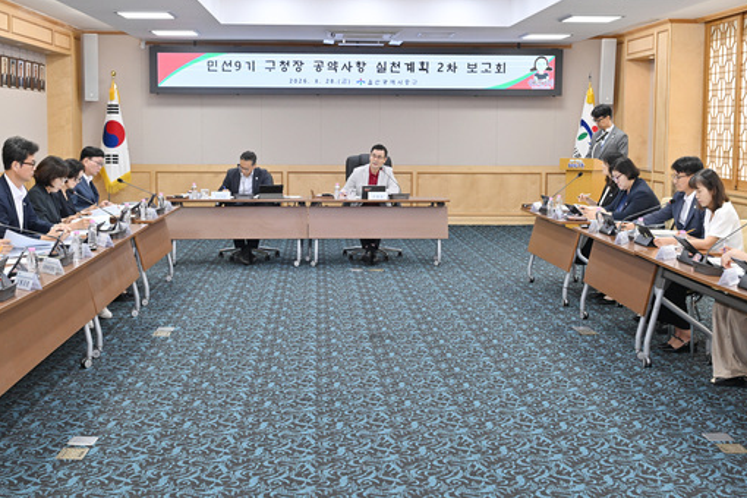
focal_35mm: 48
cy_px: 207
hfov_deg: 41.1
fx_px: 996
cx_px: 350
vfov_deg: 28.0
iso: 1600
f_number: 5
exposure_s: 1/200
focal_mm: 39
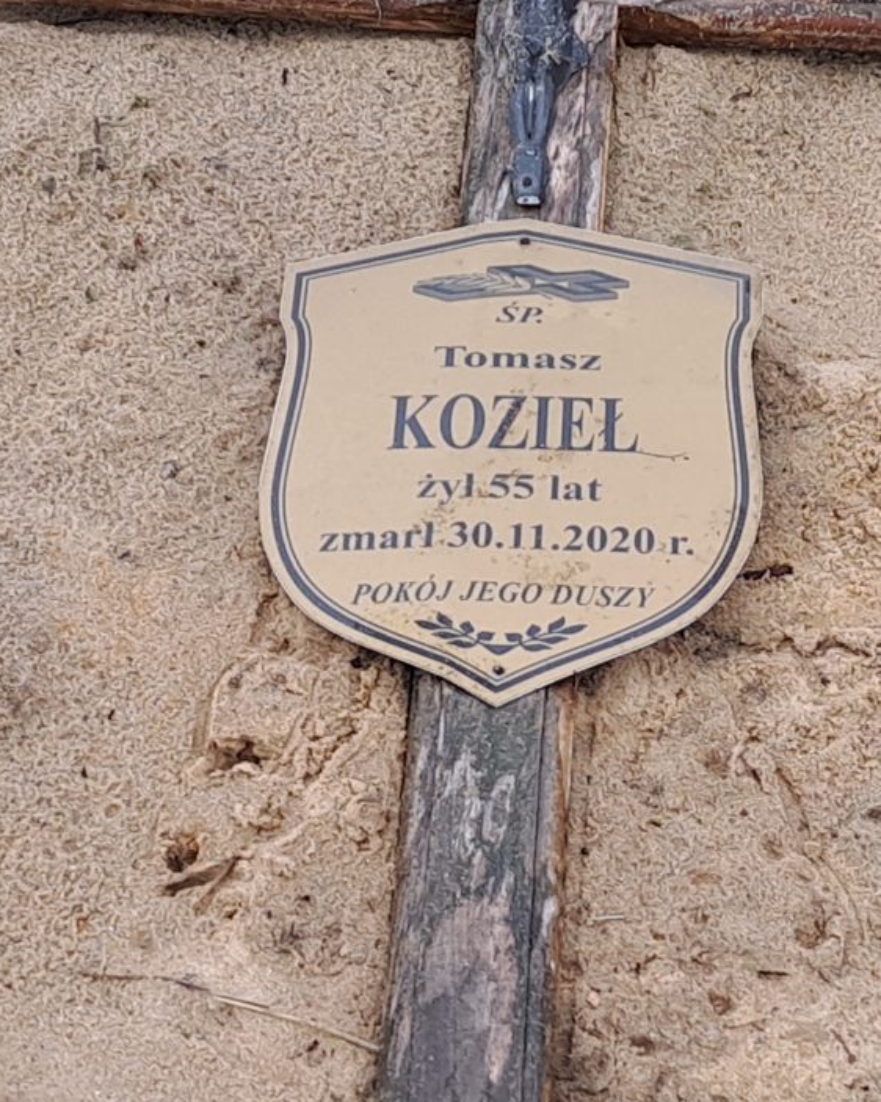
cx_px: 495
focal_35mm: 32
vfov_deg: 55.7
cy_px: 544
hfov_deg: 45.7
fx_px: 1043
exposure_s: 1/50
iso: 50
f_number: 1.8
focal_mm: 5.23
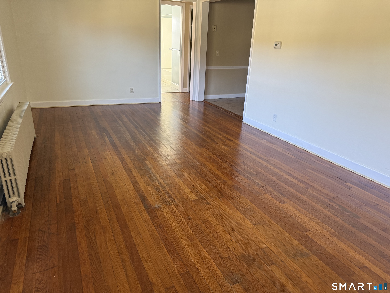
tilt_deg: -21.6
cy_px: 146
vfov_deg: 56.8
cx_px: 195
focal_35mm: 24
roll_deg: -2.5
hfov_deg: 71.6
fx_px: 270
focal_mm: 6.76
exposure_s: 1/121
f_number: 1.78
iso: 200
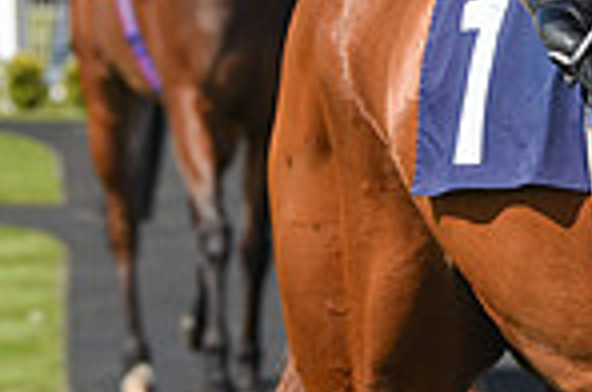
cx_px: 908
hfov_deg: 4.5
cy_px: -362
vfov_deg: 3.0
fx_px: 7483
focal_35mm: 456
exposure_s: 1/2500
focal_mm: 116
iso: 400
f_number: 5.6
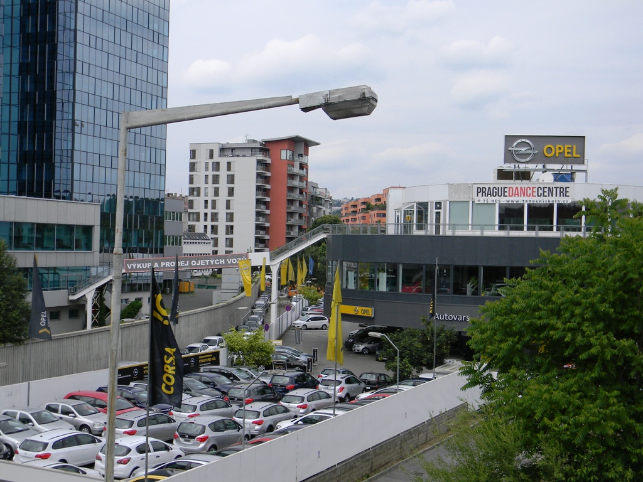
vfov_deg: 30.9
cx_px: 322
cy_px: 241
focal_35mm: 47
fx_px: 873
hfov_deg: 40.4
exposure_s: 1/868
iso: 80
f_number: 3.9
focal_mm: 8.6
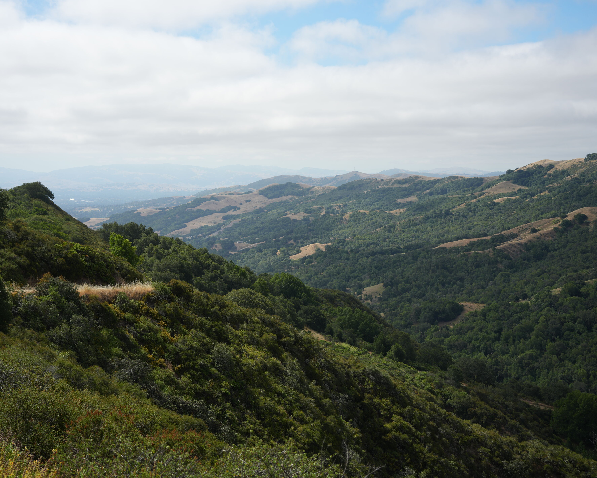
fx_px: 1007
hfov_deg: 33.0
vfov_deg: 26.7
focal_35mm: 57
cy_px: 236
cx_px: 256
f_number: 4.5
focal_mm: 50
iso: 125
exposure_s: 1/1000
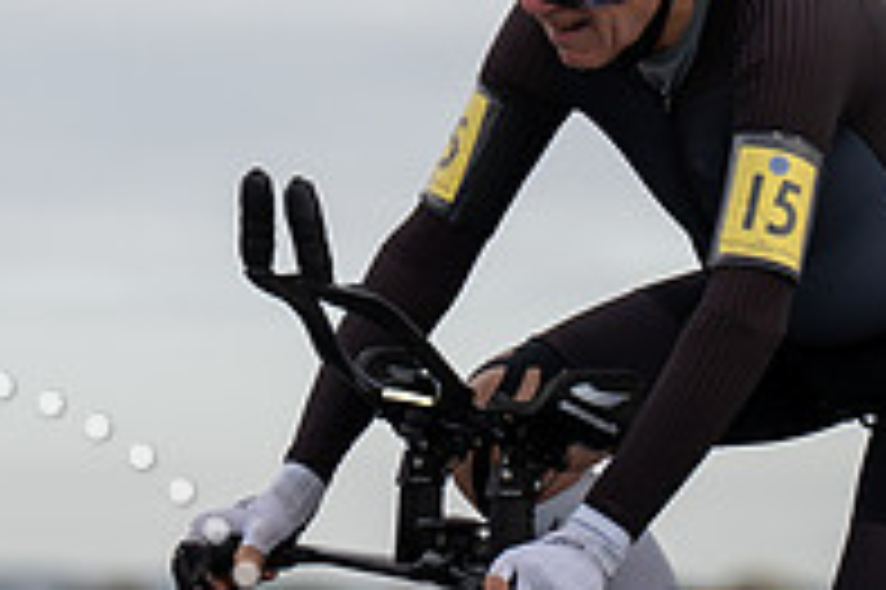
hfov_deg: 4.0
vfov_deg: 2.6
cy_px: 489
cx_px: 541
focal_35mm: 519
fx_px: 12762
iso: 200
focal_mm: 163
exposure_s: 1/800
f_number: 4.5
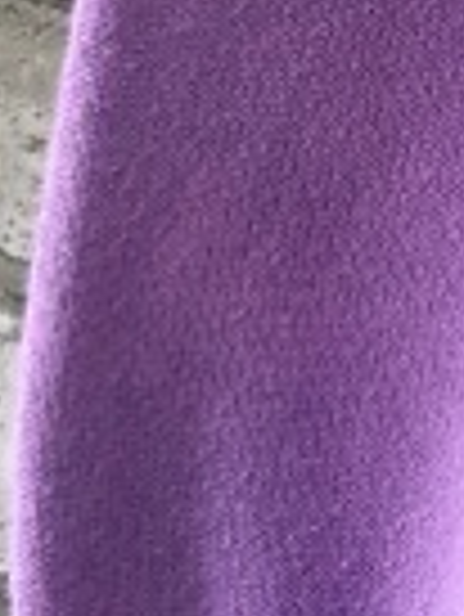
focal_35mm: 212
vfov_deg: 8.9
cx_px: 1527
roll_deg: -17.8
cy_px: -504
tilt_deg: +4.1
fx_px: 3783
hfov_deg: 6.3
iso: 25
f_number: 2.2
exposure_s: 1/106
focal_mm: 4.15
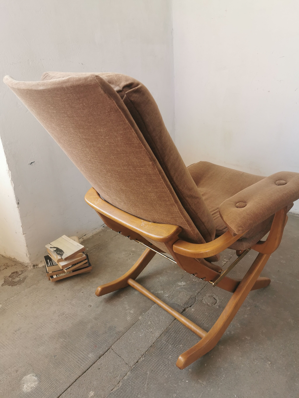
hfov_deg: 51.4
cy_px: 199
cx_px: 150
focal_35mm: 27
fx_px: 311
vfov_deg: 65.3
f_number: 1.6
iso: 50
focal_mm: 5.56
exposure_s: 1/100
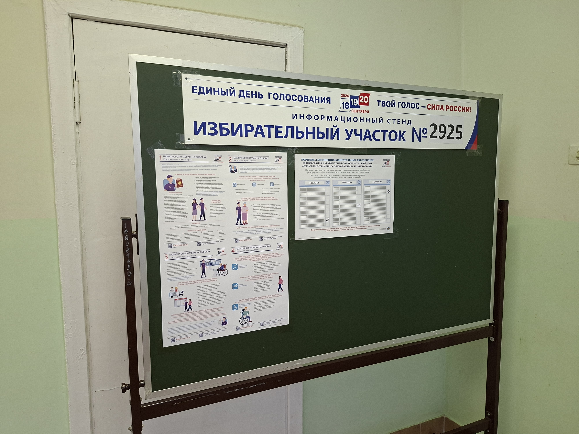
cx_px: 290
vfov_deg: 58.9
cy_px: 217
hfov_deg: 73.9
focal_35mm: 23
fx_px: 385
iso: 200
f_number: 1.8
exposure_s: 1/50
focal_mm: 5.54
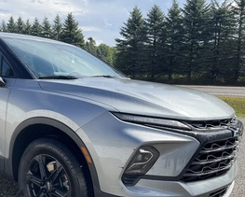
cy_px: 129
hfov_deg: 41.9
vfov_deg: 34.7
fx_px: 312
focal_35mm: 43
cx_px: 71
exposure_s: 1/1055
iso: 25
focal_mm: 3
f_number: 1.8
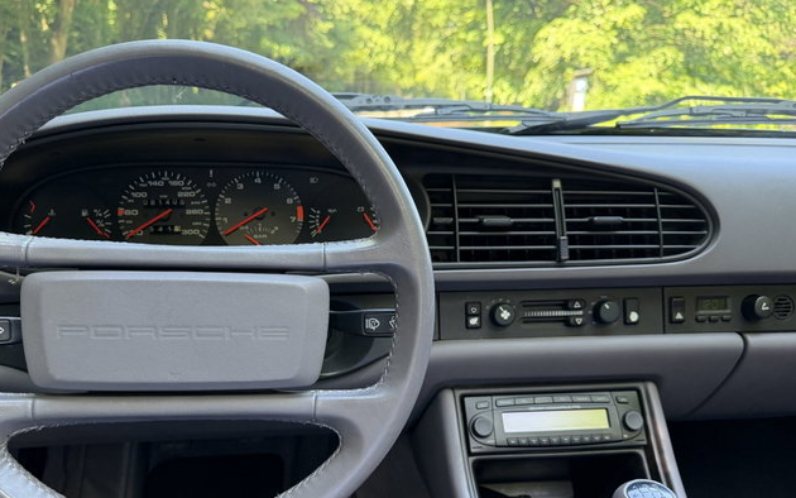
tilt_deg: -18.2
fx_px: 673
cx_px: 350
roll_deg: +1.0
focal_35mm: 31
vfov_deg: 40.4
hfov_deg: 61.0
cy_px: 306
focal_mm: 6.76
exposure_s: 1/103
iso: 200
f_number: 1.78
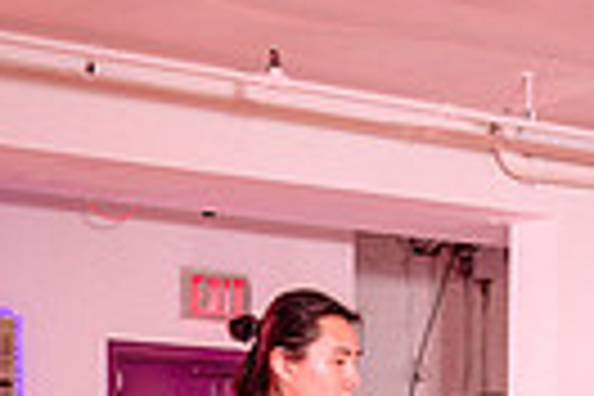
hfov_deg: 15.0
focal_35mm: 134
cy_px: 731
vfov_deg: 9.7
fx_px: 2211
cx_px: 637
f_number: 4
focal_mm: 28
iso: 640
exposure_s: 1/160
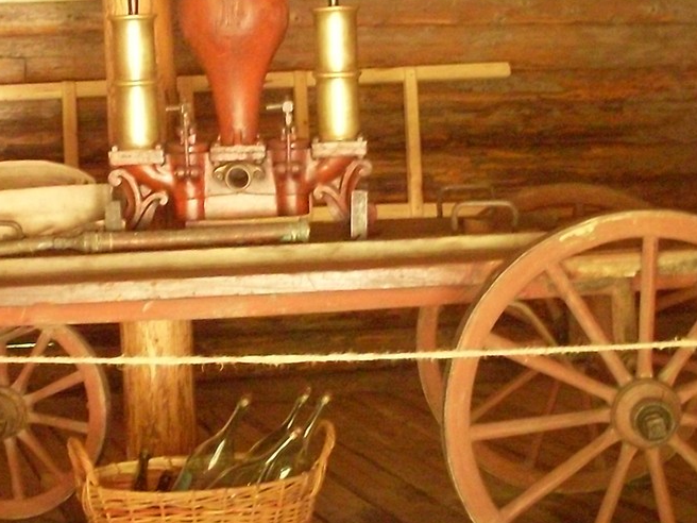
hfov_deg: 23.5
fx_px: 1671
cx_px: 307
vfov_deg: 17.8
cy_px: 199
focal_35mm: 83
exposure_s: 1/10
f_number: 2.8
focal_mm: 6.3
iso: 400
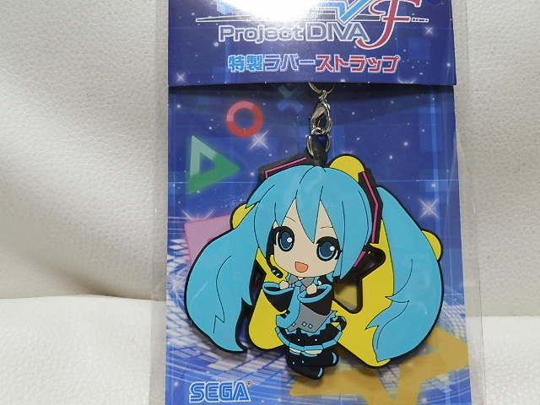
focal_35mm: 34
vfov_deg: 41.8
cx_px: 270
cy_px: 202
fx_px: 530
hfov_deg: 54.0
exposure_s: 1/15
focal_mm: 6.17
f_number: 3.5
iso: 200
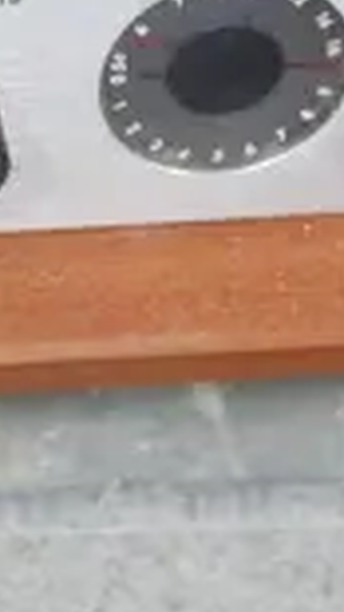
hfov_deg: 5.1
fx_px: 3752
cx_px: -439
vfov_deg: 9.0
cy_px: -440
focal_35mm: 231
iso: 800
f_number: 3.6
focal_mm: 16
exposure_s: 1/60
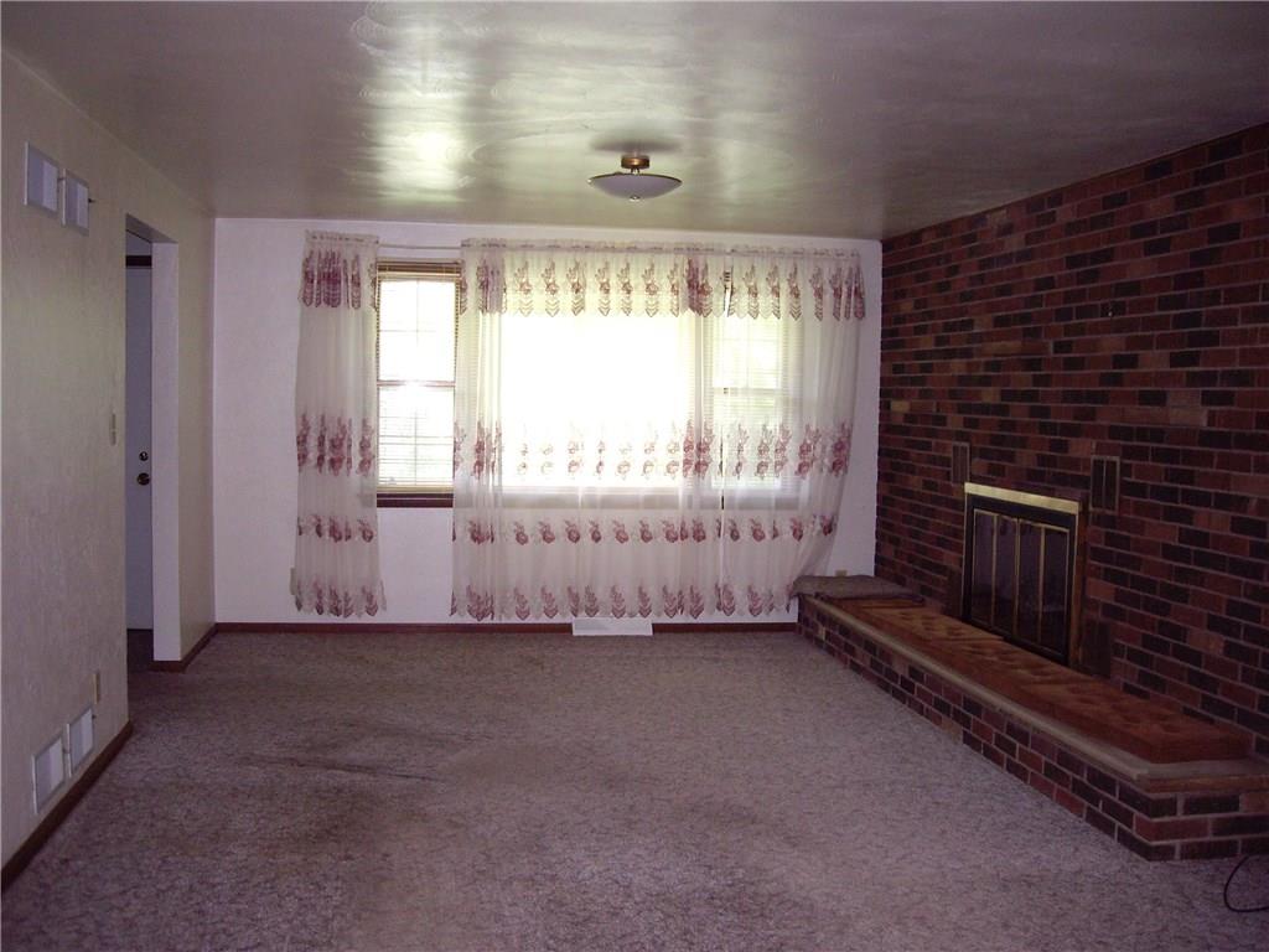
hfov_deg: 49.0
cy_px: 476
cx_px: 634
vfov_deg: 37.7
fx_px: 1393
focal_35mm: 38
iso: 200
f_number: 2.7
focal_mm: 6.2
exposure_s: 1/40
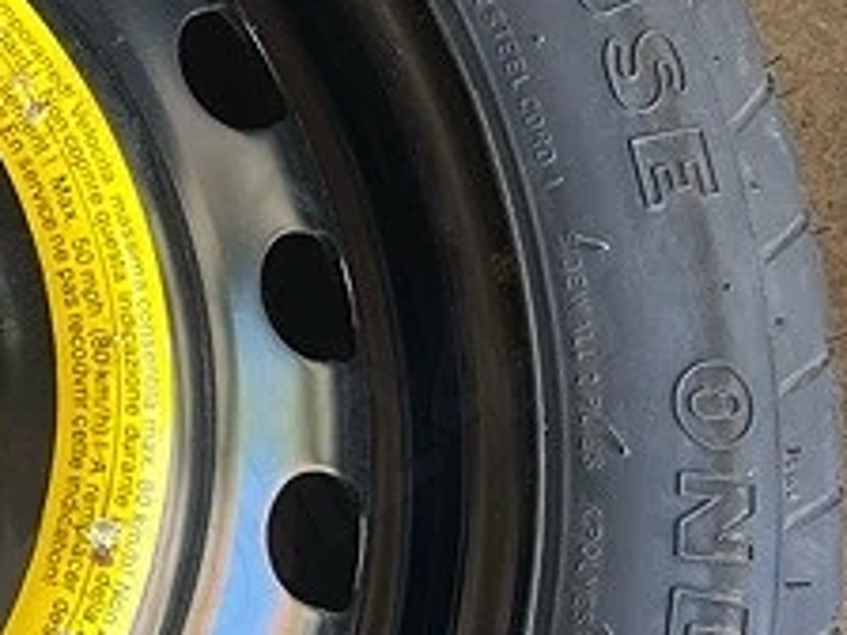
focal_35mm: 116
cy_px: 514
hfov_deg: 15.7
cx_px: -397
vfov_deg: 12.7
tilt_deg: -82.1
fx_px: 2838
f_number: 1.5
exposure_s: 1/120
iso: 125
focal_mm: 5.7
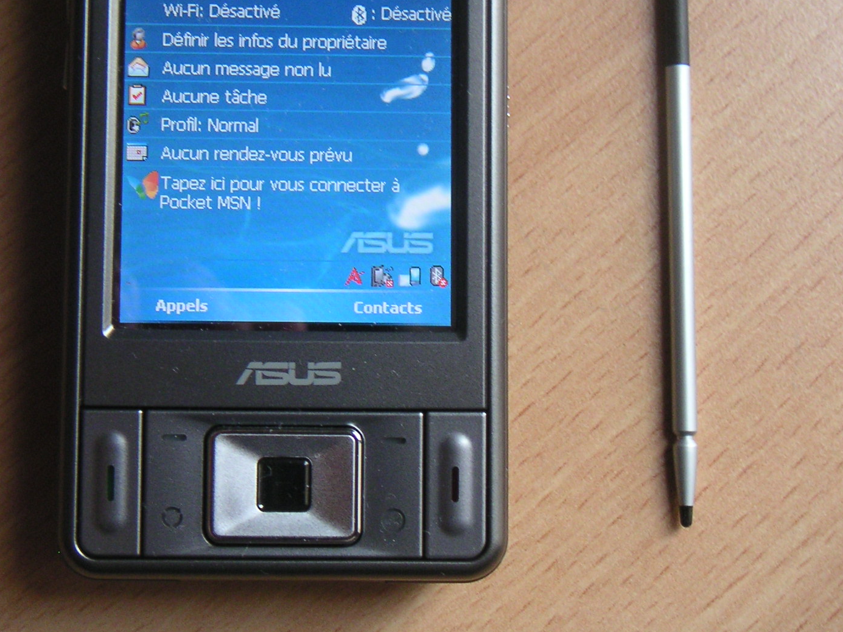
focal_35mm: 71
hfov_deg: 27.4
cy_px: 182
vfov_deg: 20.6
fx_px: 1729
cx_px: 340
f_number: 2.9
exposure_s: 1/20
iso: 100
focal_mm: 7.5
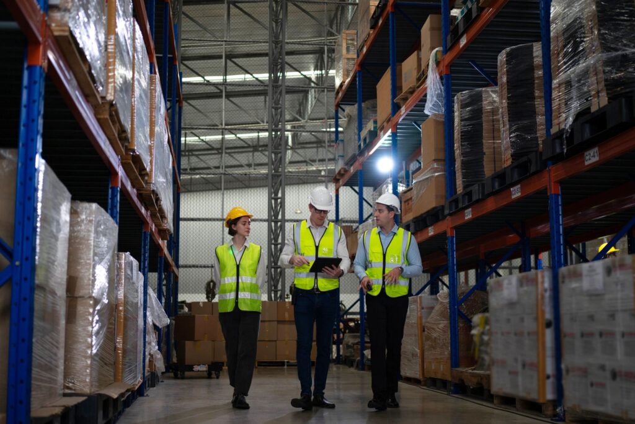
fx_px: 794
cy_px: 212
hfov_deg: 43.6
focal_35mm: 45
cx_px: 318
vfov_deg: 29.9
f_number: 1.8
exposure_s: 1/320
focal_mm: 45
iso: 320
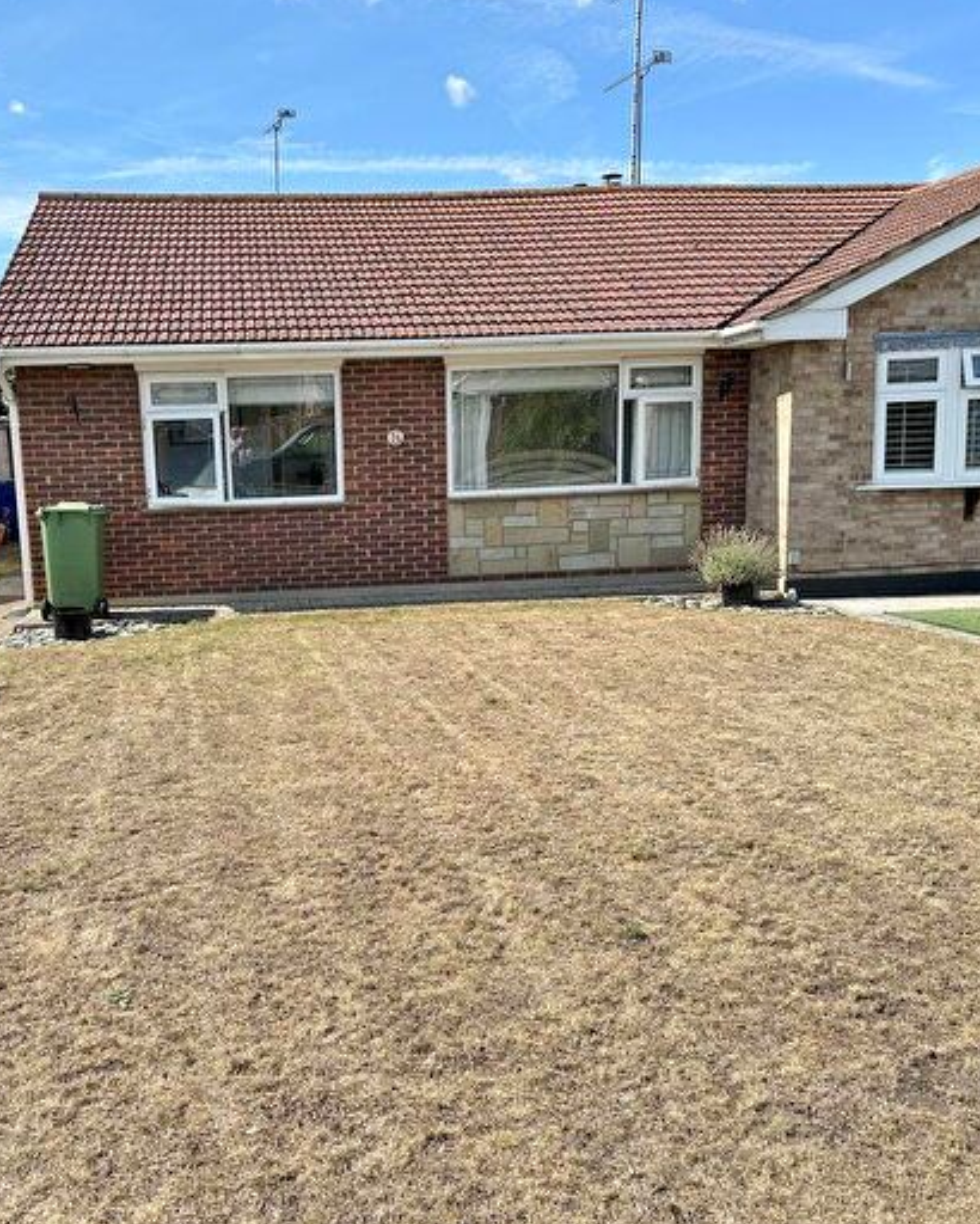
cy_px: 616
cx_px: 347
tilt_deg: -9.4
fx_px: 1159
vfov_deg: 55.6
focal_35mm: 32
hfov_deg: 45.3
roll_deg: +2.0
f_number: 1.78
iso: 80
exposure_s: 1/3155
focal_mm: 6.86
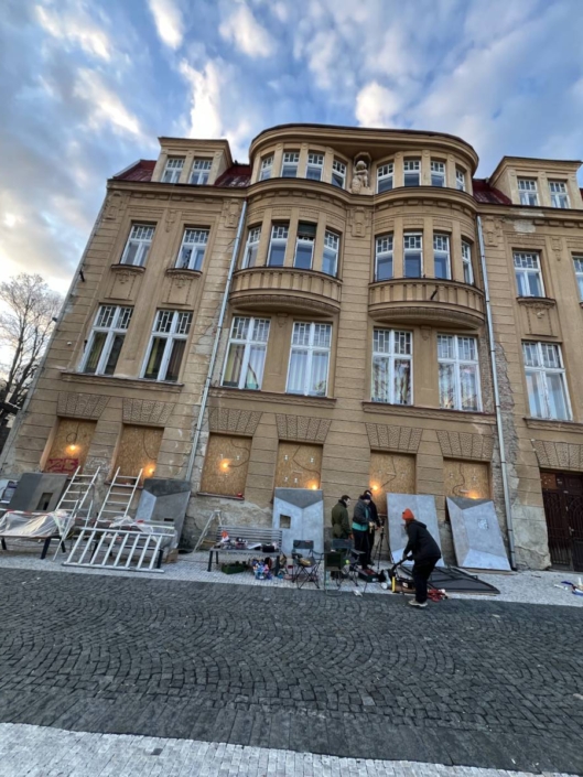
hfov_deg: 89.9
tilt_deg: +18.7
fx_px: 292
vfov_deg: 106.2
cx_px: 292
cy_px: 388
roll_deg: -6.1
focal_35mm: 13
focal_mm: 1.57
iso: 100
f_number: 1.8
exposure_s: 1/99
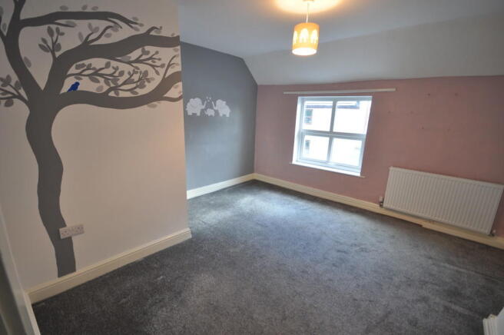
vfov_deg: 77.2
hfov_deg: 100.4
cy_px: 168
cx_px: 252
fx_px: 210
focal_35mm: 15
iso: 200
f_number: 4
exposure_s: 1/8
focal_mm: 10
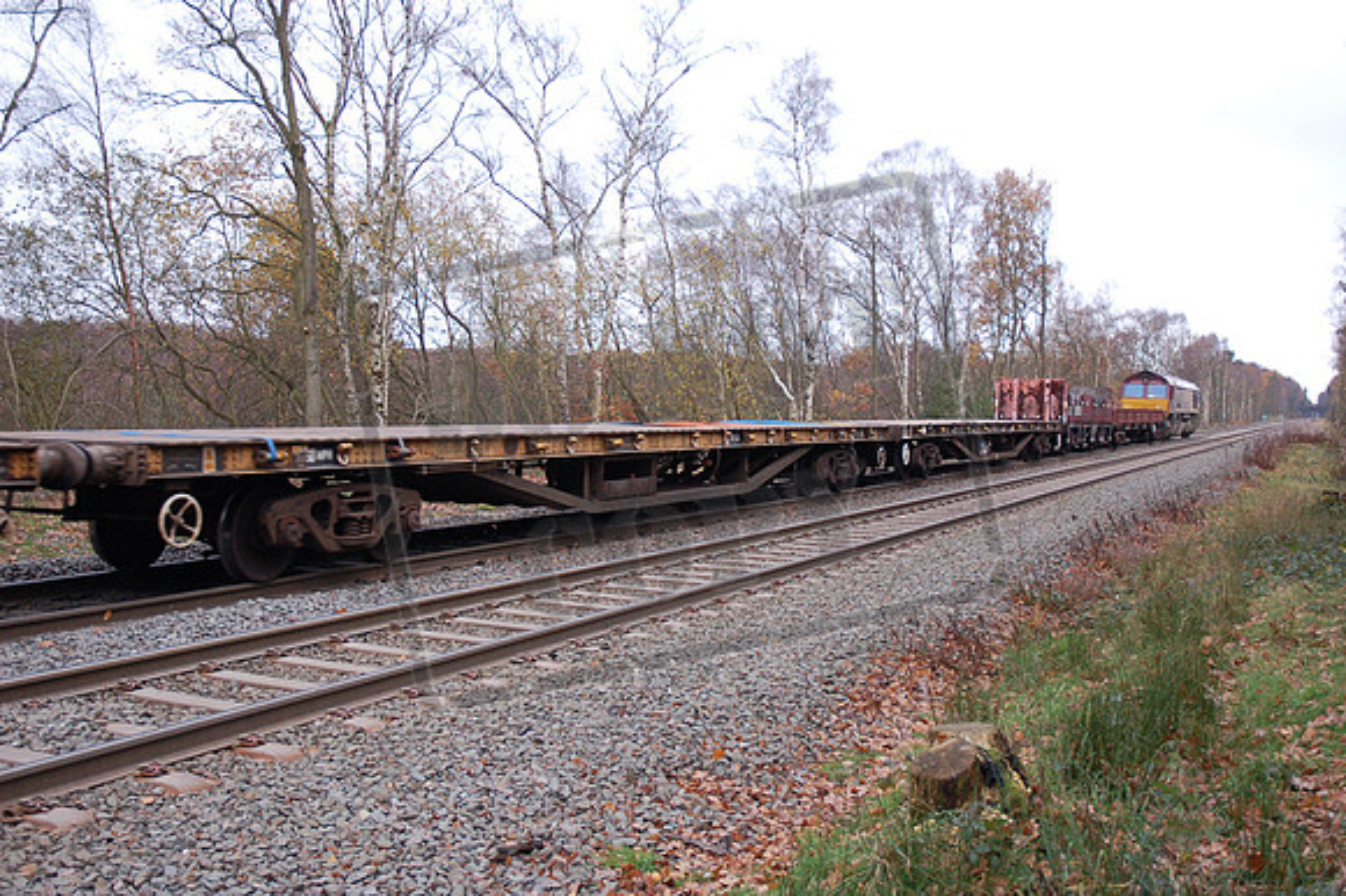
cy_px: 448
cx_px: 673
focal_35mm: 38
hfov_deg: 51.3
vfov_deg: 35.5
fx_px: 1401
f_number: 3.8
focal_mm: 25
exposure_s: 1/400
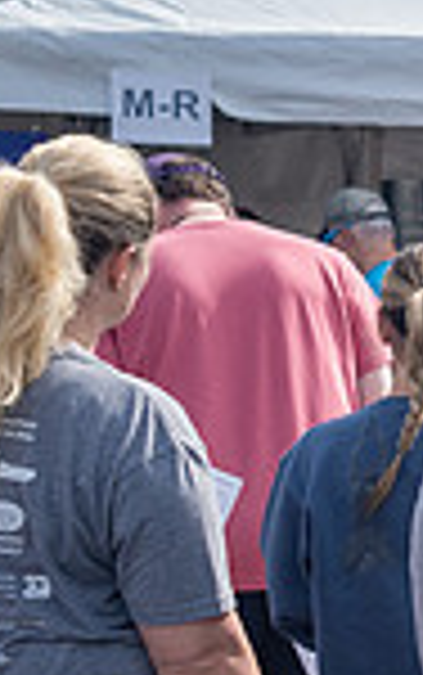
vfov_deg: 15.1
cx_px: 1238
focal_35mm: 138
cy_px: 493
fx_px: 2541
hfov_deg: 8.2
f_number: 4
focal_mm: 35
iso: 400
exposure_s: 1/2500
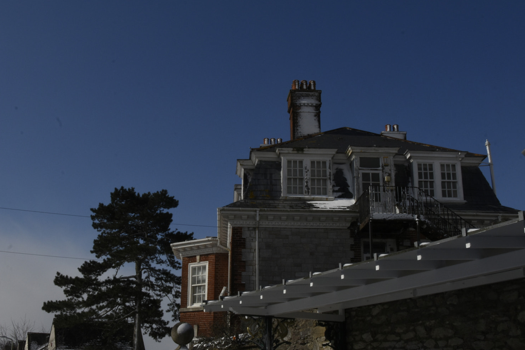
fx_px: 637
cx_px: 249
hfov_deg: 44.8
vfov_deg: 30.7
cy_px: 191
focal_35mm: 44
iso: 400
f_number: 22
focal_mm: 21
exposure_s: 1/400
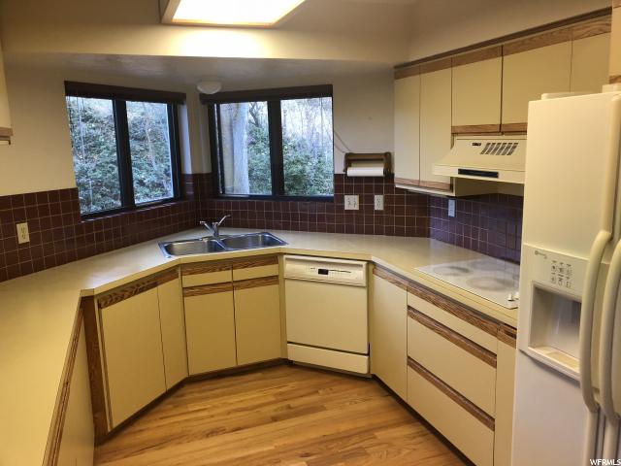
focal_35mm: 28
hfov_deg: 63.4
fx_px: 502
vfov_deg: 49.7
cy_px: 233
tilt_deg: -9.4
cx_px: 310
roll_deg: +1.8
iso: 32
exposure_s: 1/30
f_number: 1.8
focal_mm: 4
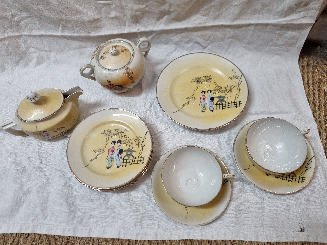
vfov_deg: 53.1
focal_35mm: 26
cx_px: 164
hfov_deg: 67.3
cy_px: 122
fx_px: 246
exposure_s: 1/100
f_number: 1.8
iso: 320
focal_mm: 5.4
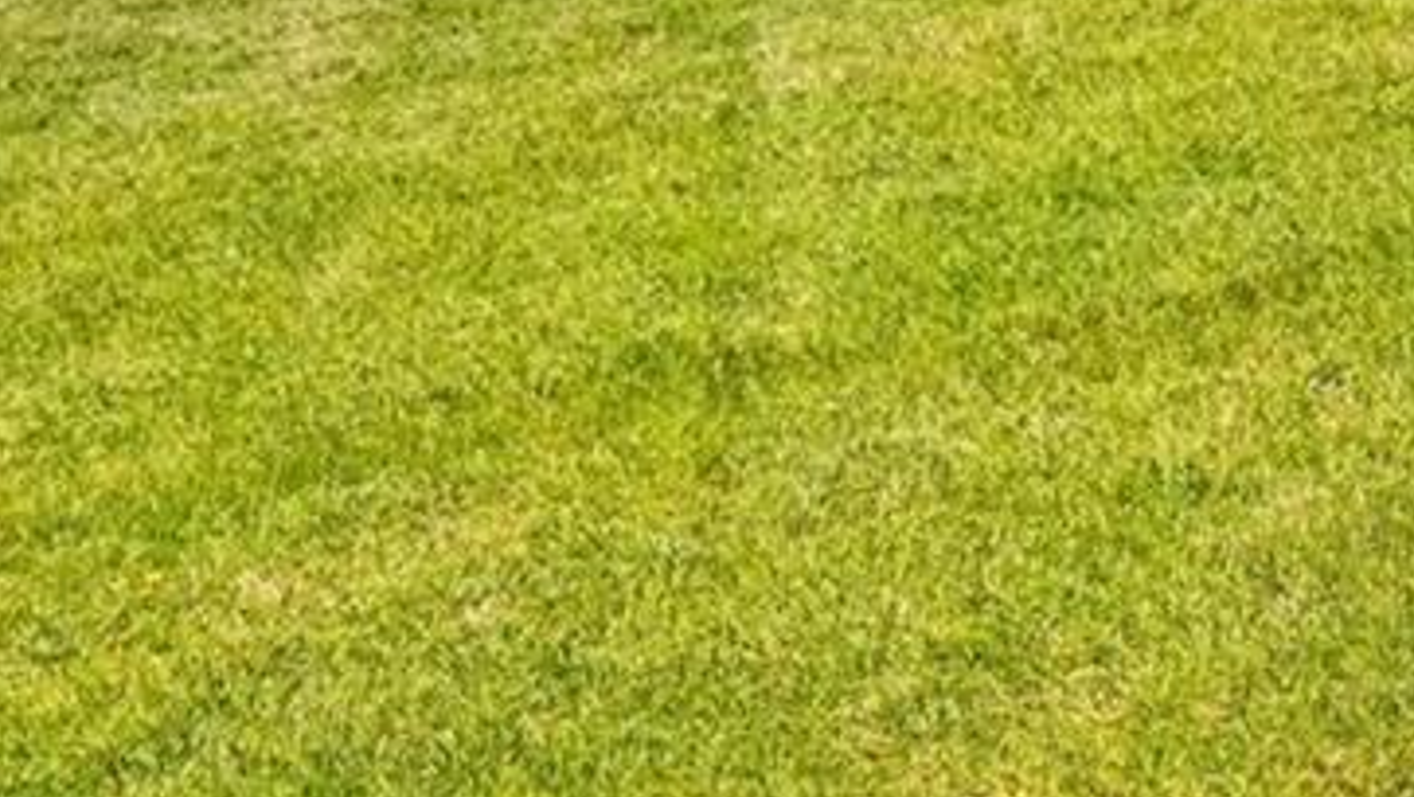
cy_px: -1028
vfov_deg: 12.8
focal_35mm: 76
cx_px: 2621
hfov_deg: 19.6
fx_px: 2862
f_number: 8
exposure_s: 1/2000
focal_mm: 11
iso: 400
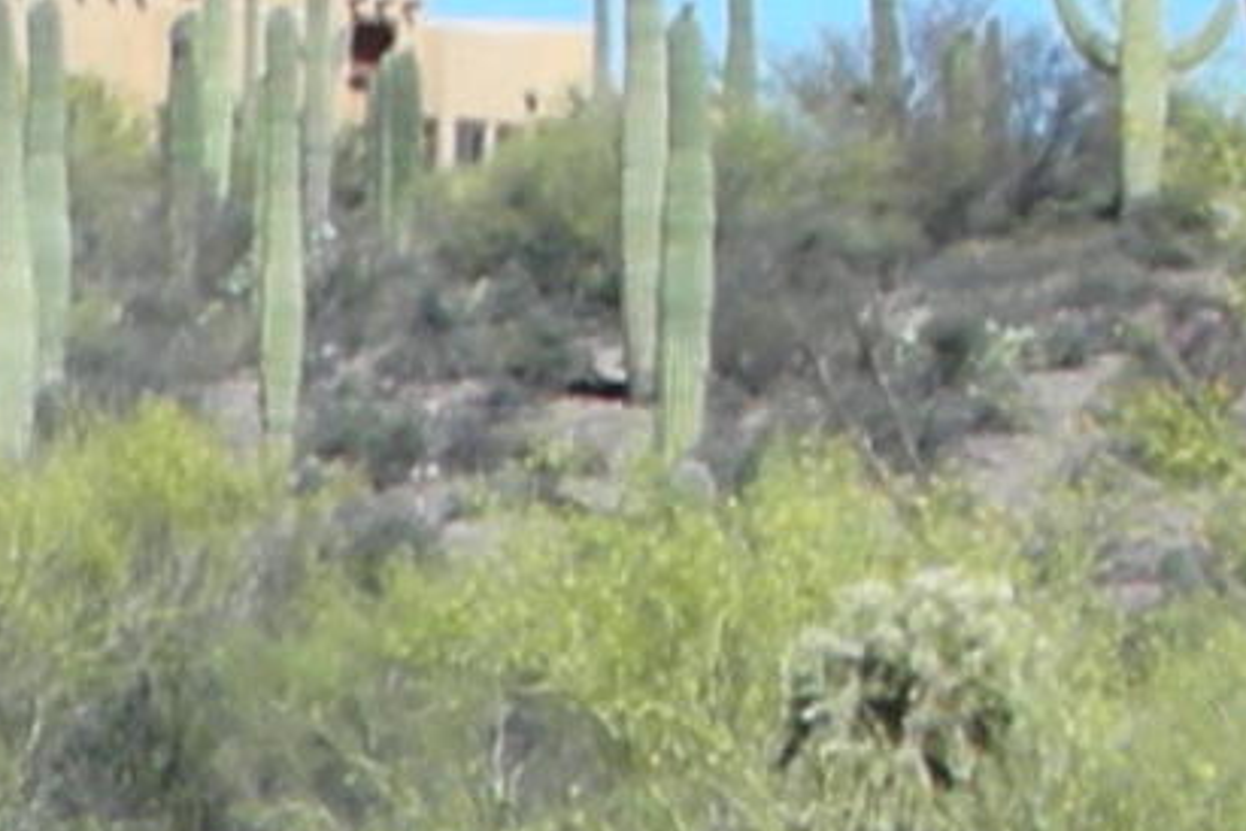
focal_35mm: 266
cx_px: -1355
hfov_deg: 7.4
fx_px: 9206
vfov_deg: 5.1
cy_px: 1444
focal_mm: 5.8
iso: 50
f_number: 8.5
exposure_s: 1/95.3
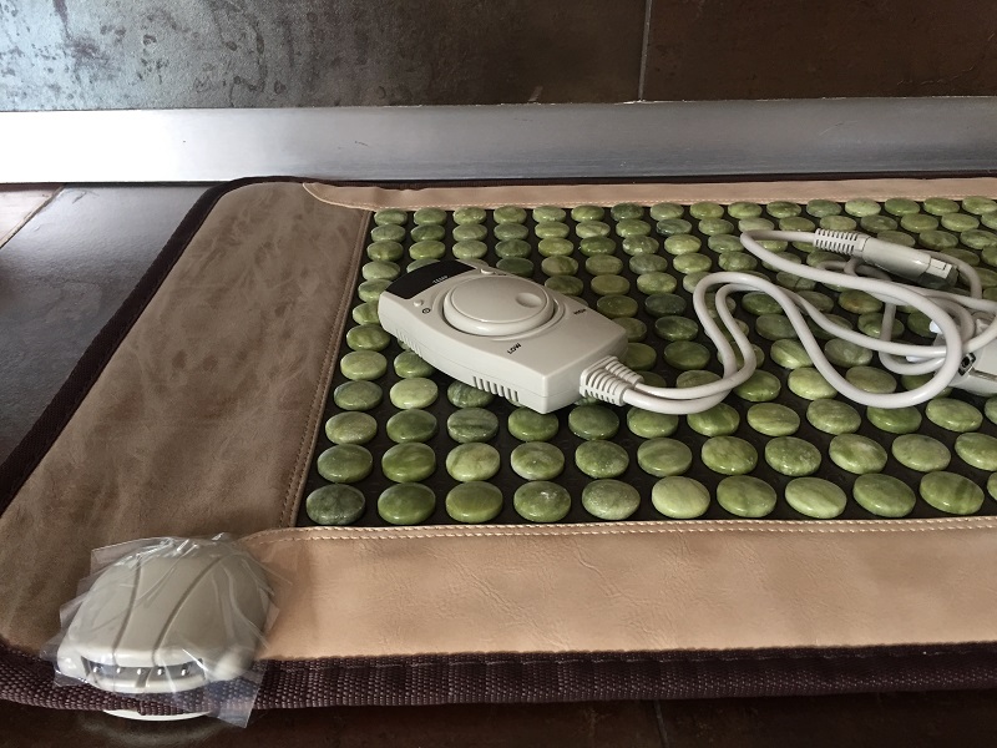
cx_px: 498
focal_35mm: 29
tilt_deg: -33.7
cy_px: 374
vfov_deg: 48.2
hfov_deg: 61.7
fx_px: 835
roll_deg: -0.2
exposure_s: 1/33
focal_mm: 4.15
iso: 160
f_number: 2.2
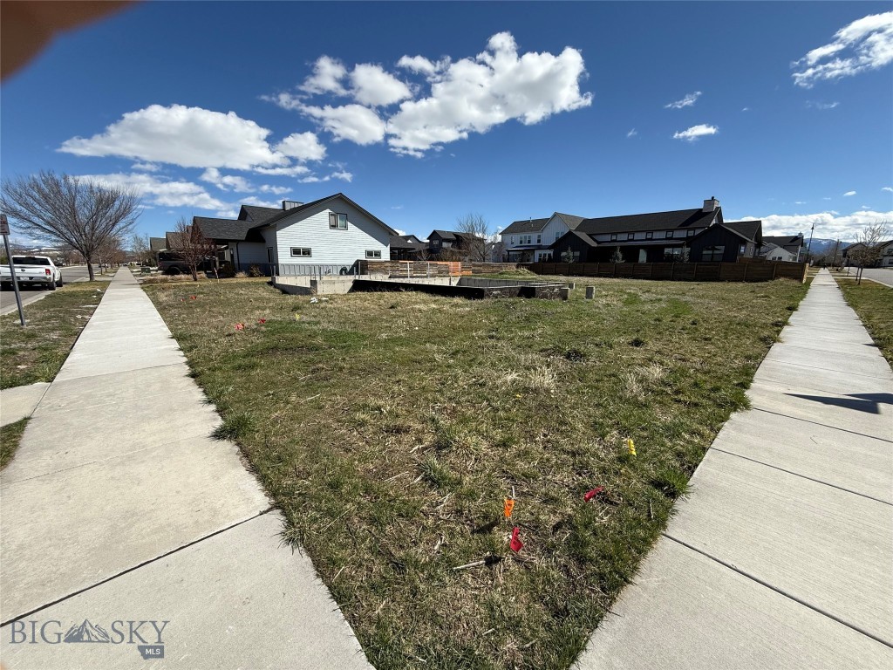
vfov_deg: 85.7
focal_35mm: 14
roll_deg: -1.1
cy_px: 335
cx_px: 446
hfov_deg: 102.1
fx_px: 361
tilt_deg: -10.6
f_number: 2.2
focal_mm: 2.22
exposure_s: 1/1961
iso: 50
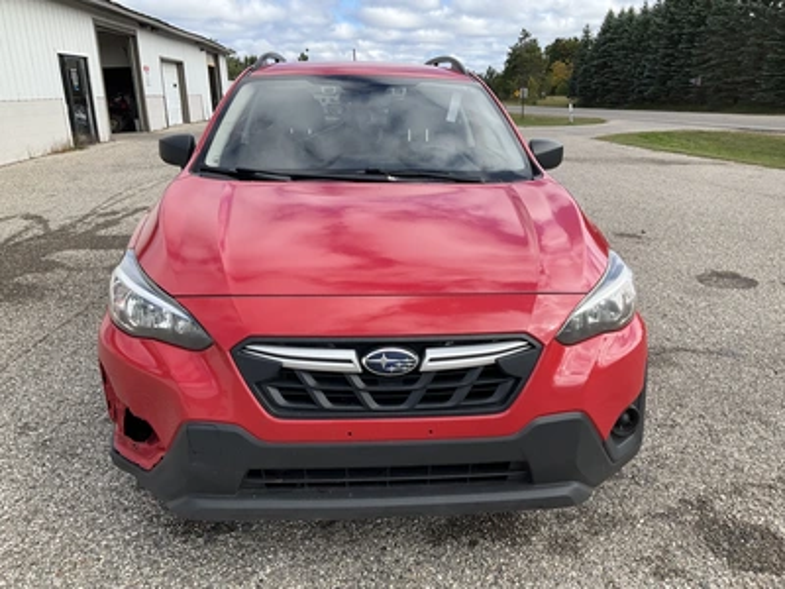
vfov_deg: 48.2
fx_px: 658
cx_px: 392
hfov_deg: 61.7
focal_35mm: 29
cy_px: 294
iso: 25
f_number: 1.8
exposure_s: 1/759
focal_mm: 3
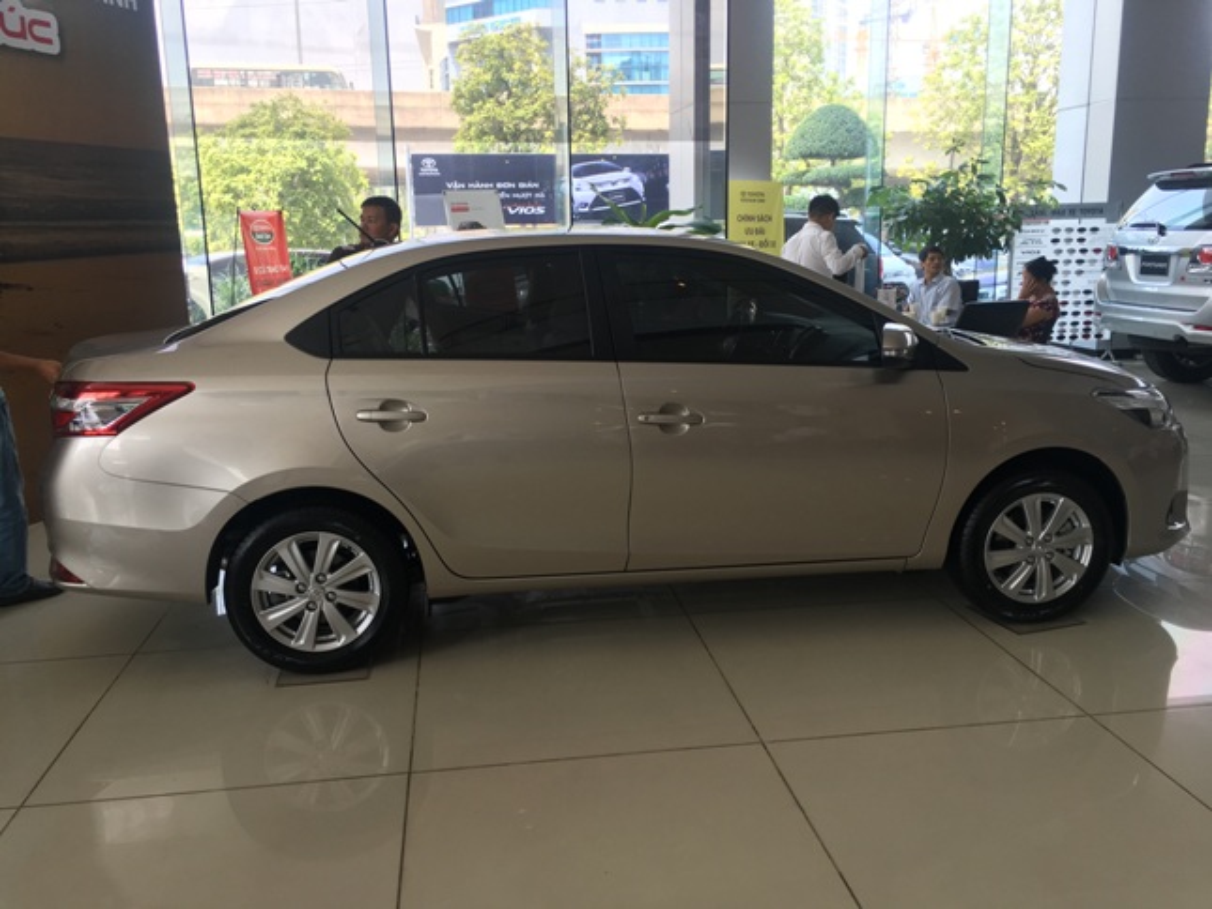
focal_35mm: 29
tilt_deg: -10.5
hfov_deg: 61.7
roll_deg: +1.3
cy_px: 454
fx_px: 1016
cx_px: 606
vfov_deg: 48.2
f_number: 2.2
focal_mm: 4.15
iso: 32
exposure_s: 1/100
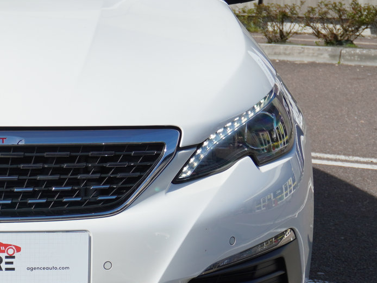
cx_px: -48
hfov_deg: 14.5
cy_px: 165
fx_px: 1449
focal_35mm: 133
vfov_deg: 11.2
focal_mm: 32
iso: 100
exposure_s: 1/320
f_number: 5.6
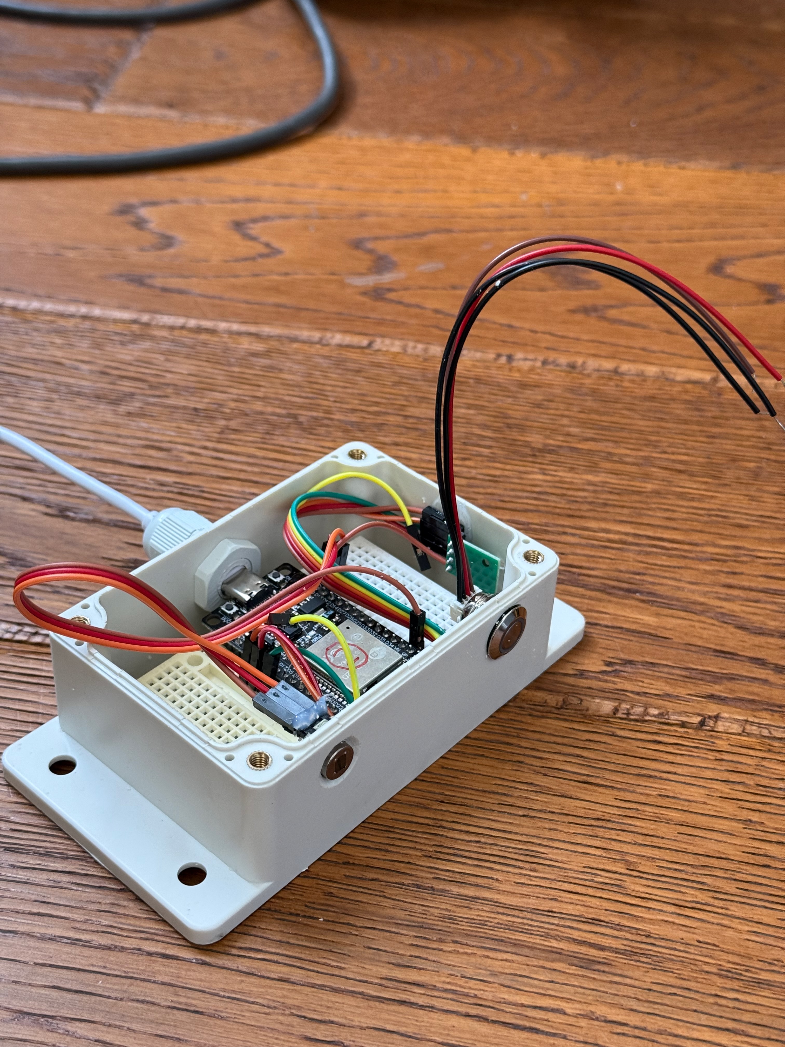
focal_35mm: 48
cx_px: 392
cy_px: 524
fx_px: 1451
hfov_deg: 30.3
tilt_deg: -39.1
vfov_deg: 39.7
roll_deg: -1.6
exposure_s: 1/60
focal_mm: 6.76
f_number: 1.78
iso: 160
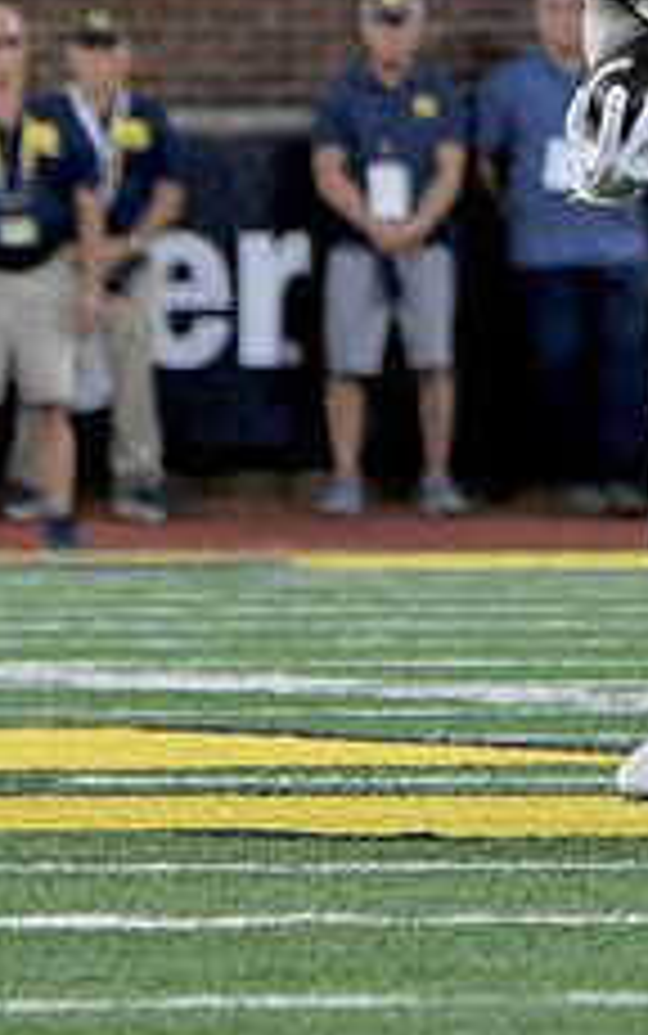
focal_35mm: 1001
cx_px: 1112
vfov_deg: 2.1
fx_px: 28249
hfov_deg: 1.3
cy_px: 196
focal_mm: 260
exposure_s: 1/1000
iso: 3200
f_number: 5.6
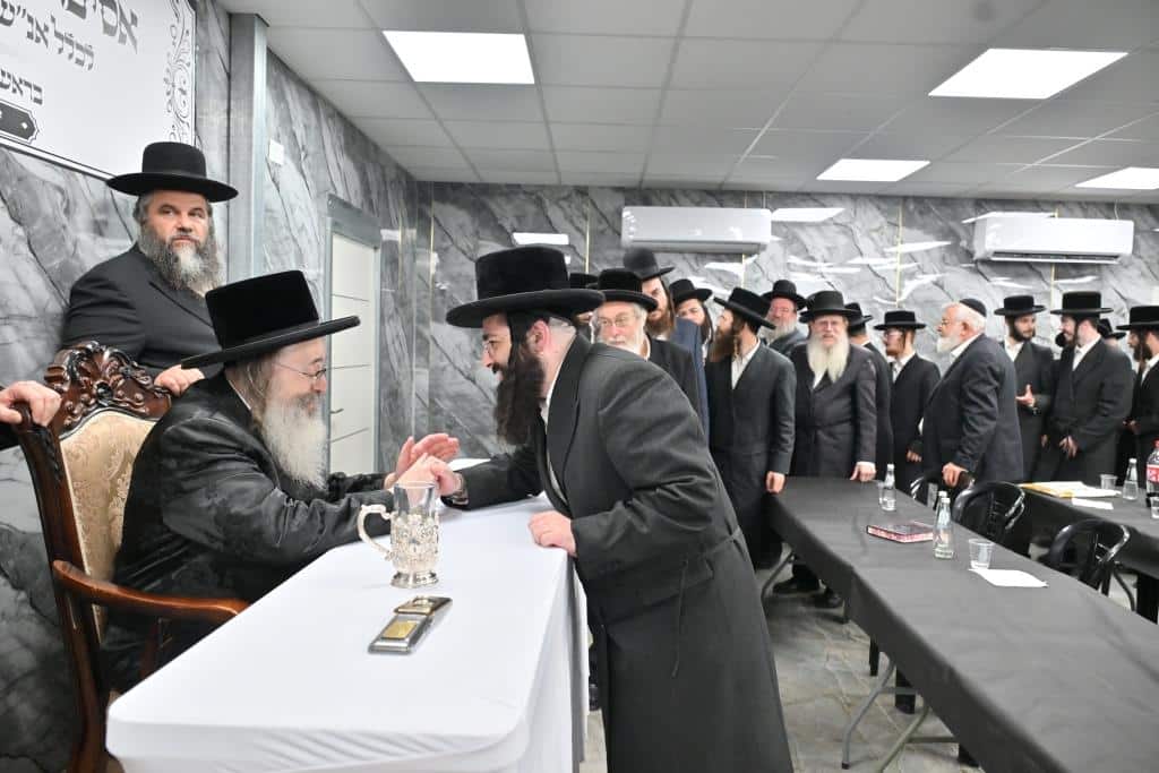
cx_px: 580
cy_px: 386
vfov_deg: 53.1
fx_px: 773
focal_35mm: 24
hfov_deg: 73.7
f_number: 4
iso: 1250
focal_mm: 24
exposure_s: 1/250
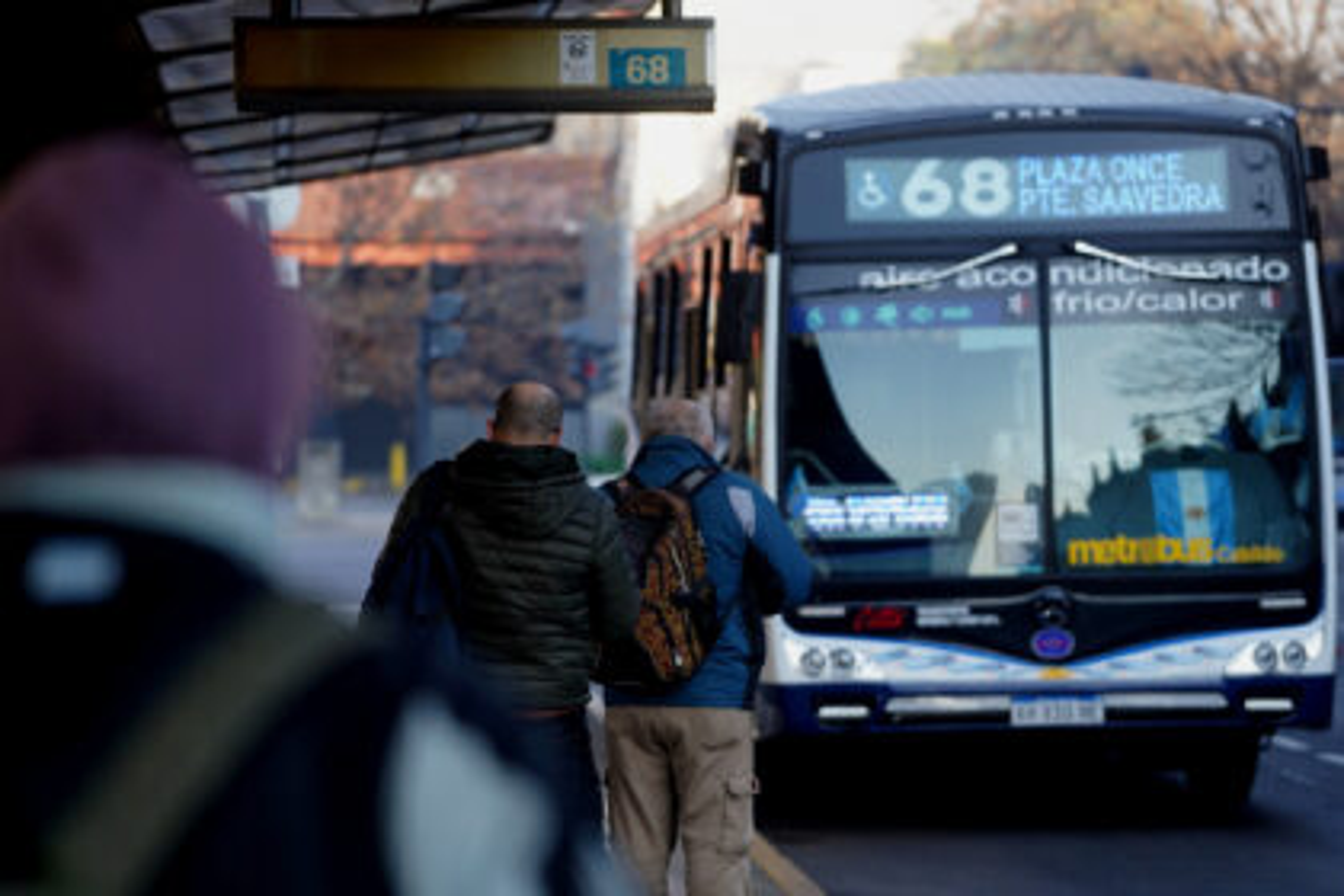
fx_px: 5786
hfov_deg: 13.2
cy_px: 448
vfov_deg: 8.9
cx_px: 672
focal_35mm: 155
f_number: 4
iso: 640
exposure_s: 1/640
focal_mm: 155
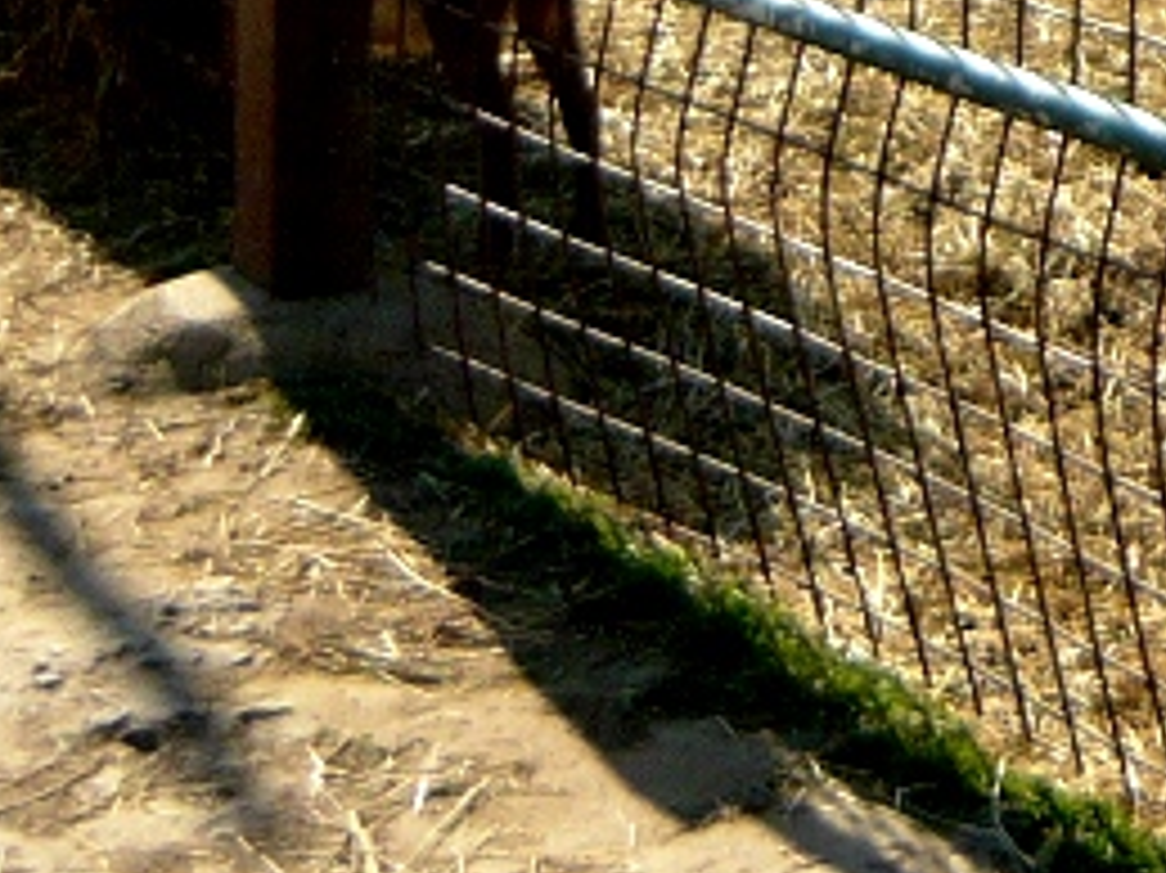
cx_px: 2093
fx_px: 5488
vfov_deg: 8.7
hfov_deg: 11.3
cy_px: -819
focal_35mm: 163
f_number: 8
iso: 100
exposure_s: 1/200
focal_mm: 5.5
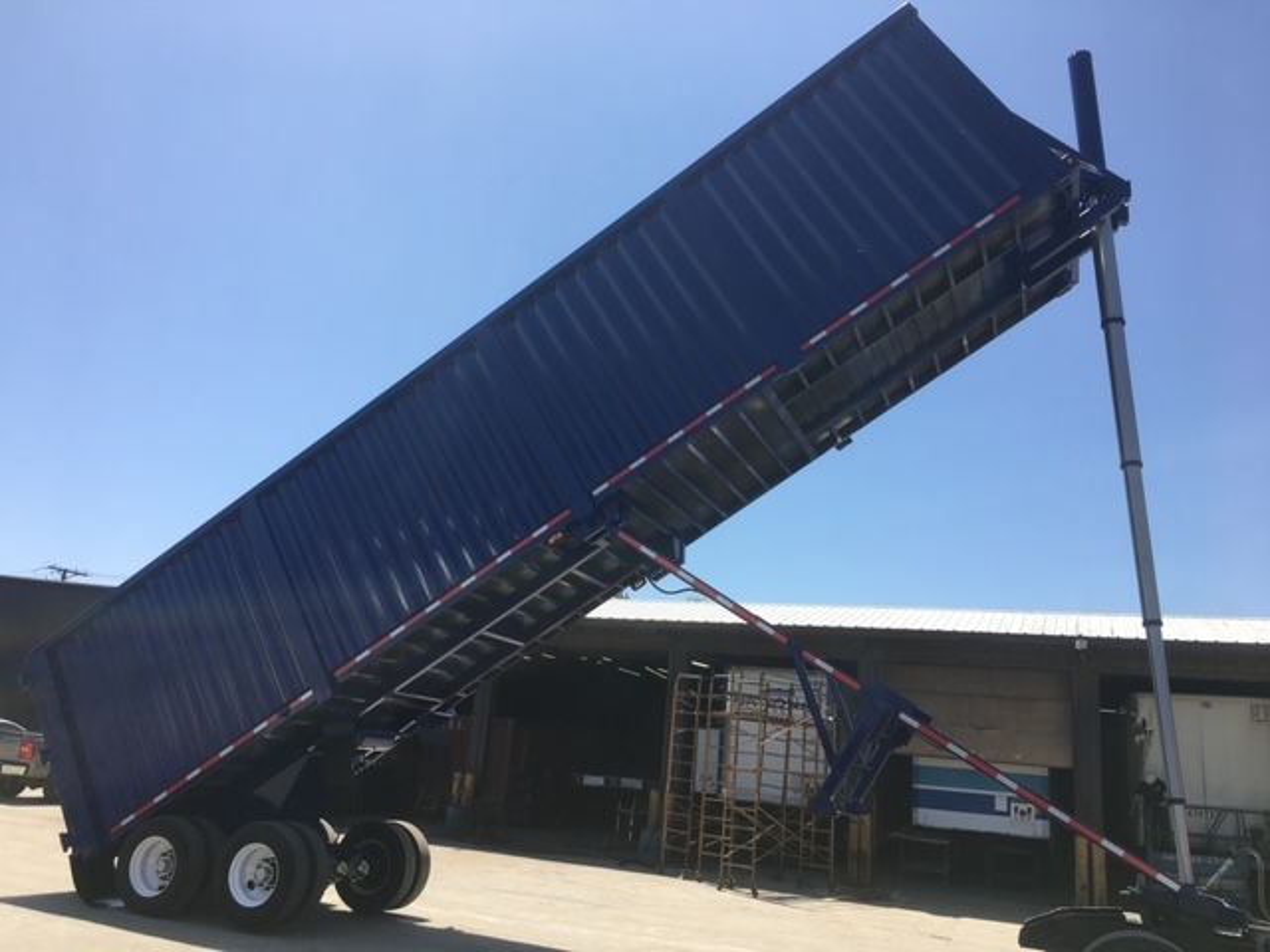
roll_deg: -4.1
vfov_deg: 48.2
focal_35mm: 29
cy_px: 476
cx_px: 635
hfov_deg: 61.7
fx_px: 1064
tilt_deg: +15.0
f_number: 2.2
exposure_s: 1/1183
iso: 25
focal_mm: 4.15
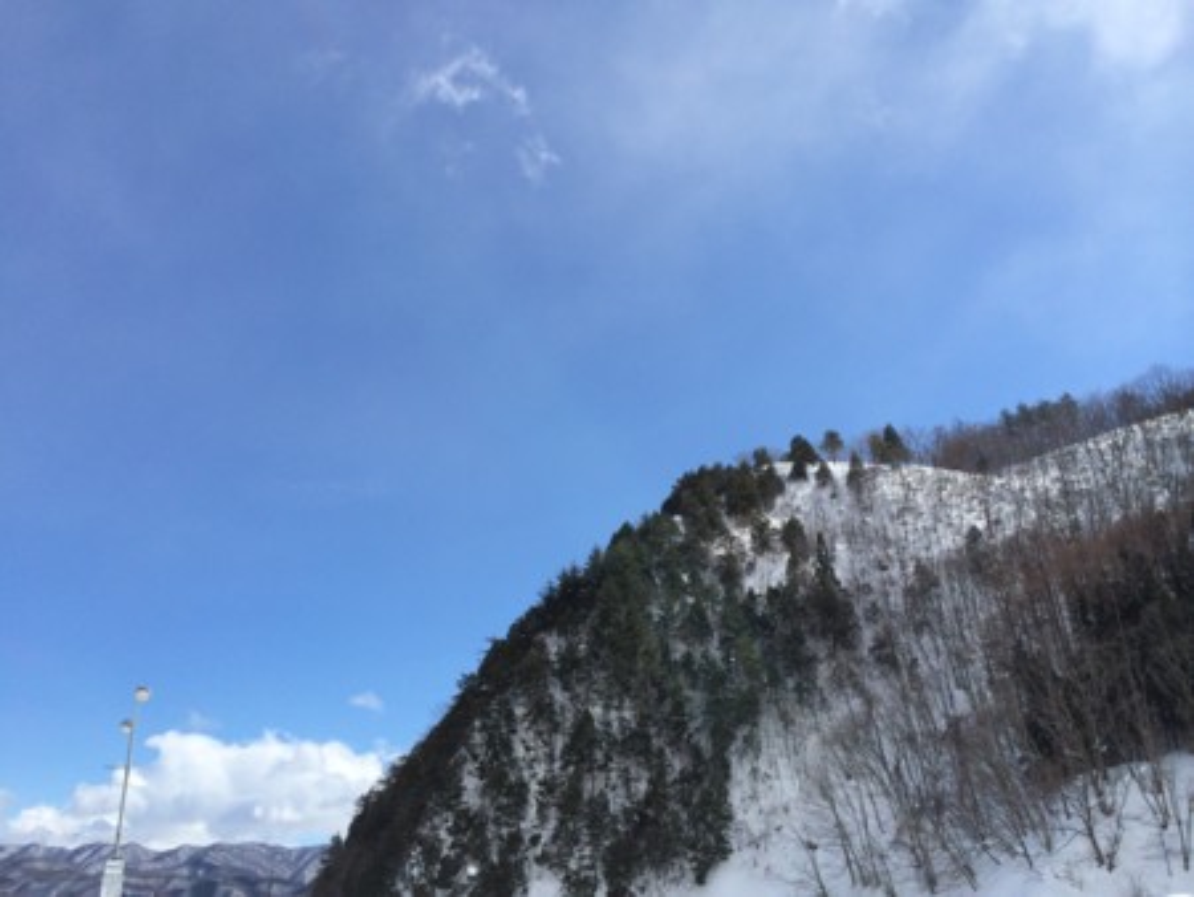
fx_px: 1035
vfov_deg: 46.8
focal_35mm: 30
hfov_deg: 59.9
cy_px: 448
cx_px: 597
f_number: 2.2
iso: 40
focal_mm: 4.12
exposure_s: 1/3425
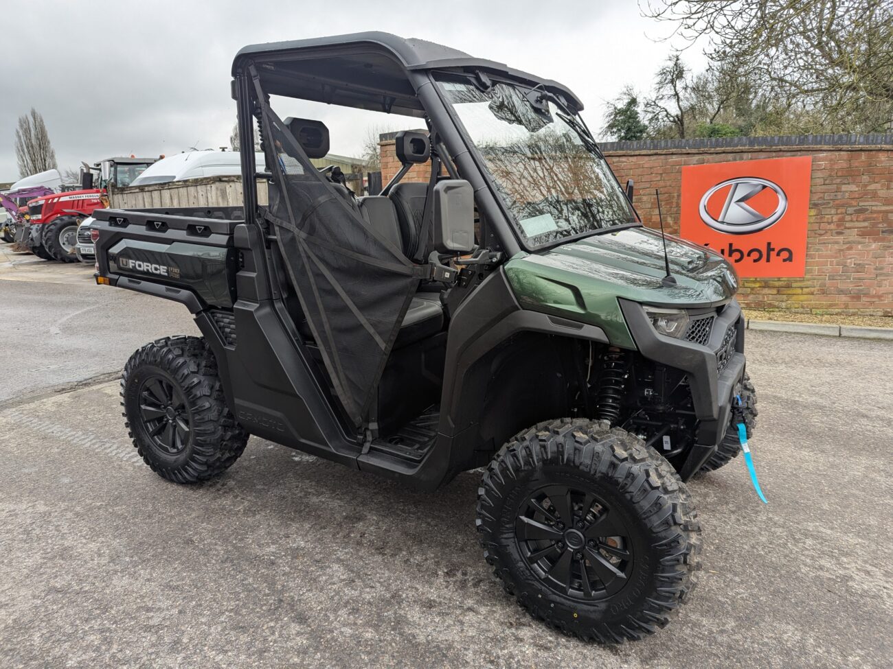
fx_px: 619
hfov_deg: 71.6
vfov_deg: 56.8
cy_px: 334
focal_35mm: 24
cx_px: 446
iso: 29
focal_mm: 6.81
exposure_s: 1/92.3
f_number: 1.85
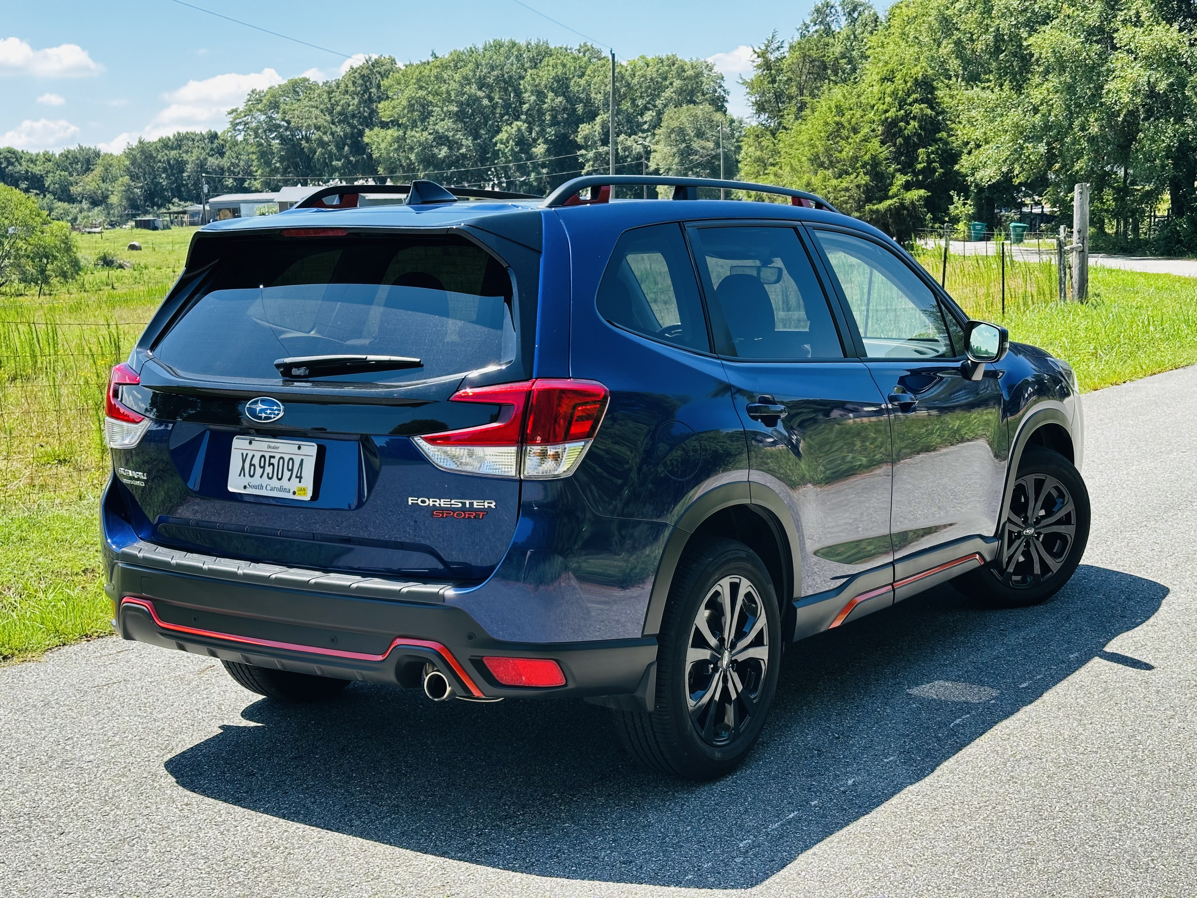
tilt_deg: -7.1
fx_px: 1660
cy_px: 449
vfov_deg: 30.3
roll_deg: +1.4
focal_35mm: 48
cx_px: 598
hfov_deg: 39.7
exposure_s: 1/791
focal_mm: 6.86
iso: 64
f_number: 1.78
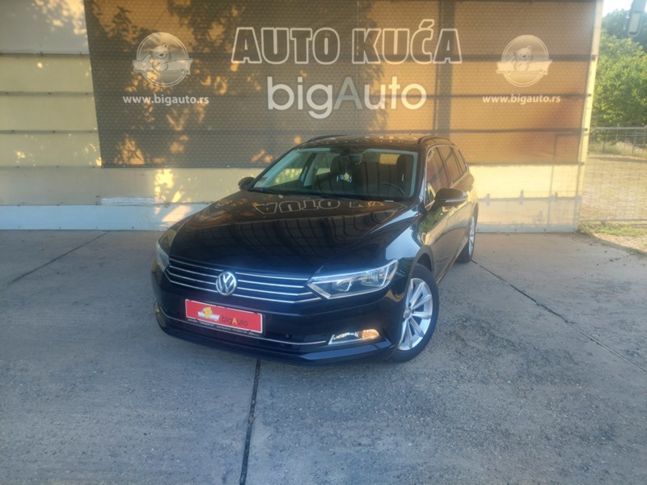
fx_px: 467
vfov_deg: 54.9
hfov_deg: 69.4
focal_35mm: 25
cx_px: 324
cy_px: 242
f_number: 1.8
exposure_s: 1/145
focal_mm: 5.23
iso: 40
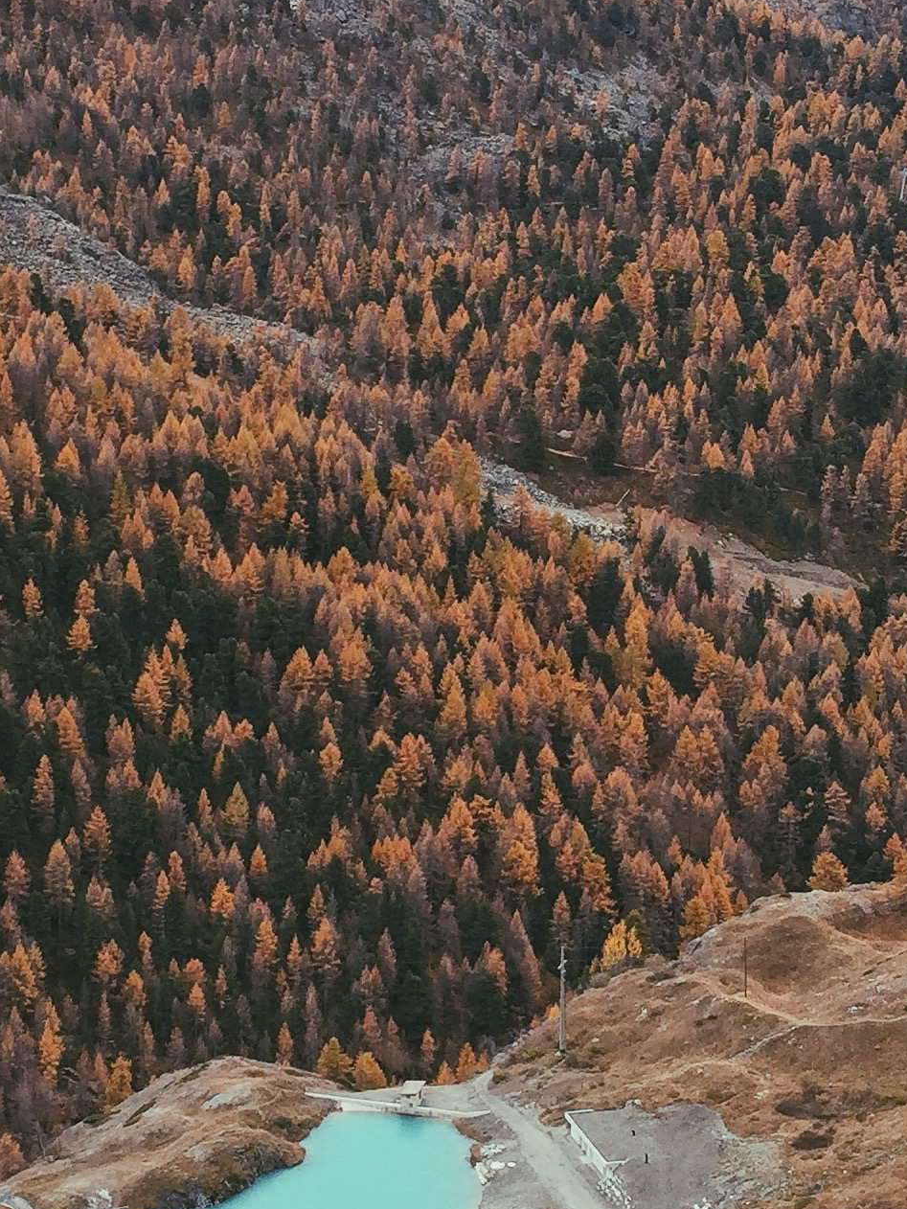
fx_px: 2619
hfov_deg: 19.6
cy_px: 495
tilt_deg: -10.4
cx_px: 329
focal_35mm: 75
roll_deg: -1.0
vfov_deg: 25.9
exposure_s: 1/670
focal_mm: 4.15
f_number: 2.2
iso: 32
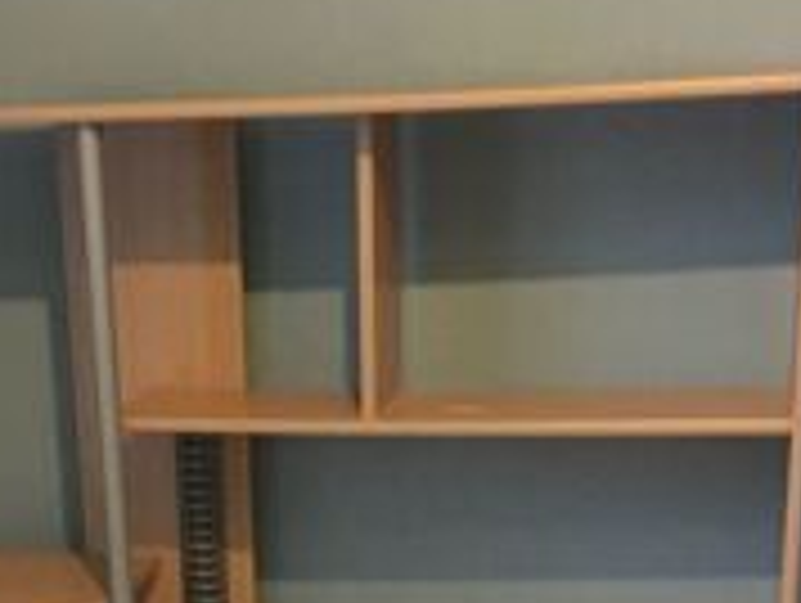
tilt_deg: -19.3
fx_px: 1807
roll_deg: +1.9
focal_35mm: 78
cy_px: 742
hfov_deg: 24.8
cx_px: 248
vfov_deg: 17.9
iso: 640
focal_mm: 4.15
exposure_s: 1/17
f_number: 2.2
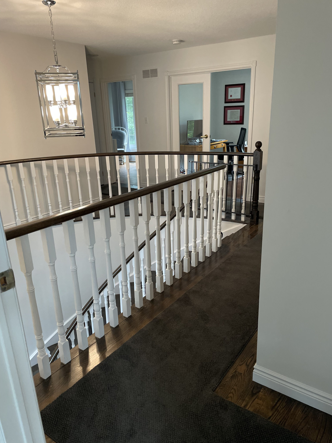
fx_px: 332
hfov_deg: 53.1
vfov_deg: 67.3
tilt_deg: -17.1
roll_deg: +3.2
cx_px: 166
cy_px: 222
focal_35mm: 26
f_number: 1.6
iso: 250
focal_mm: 4.2
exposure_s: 1/60
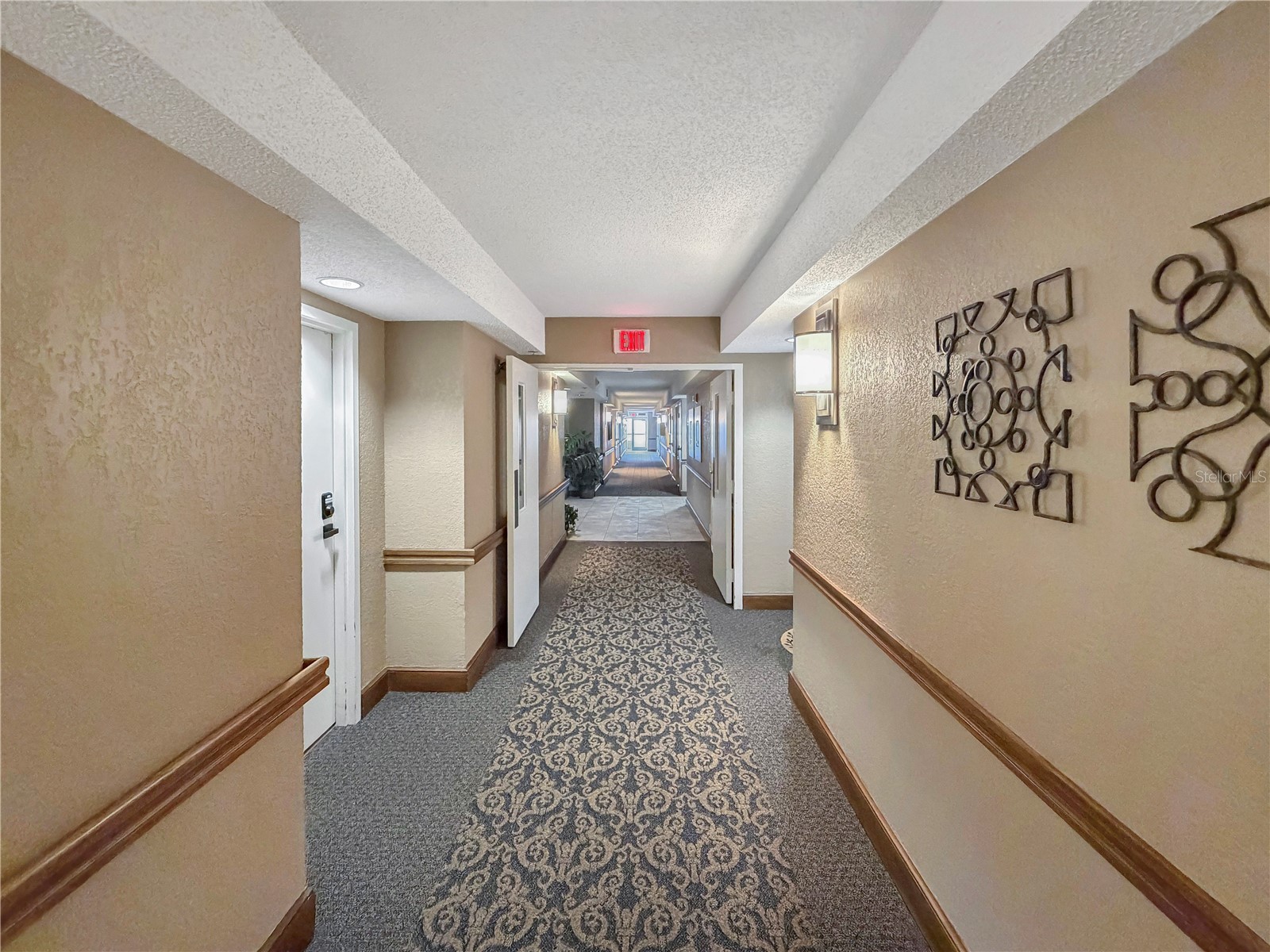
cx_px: 635
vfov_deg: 85.7
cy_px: 476
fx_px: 514
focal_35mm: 14
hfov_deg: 102.1
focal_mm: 2.22
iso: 1250
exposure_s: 1/60
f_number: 2.2
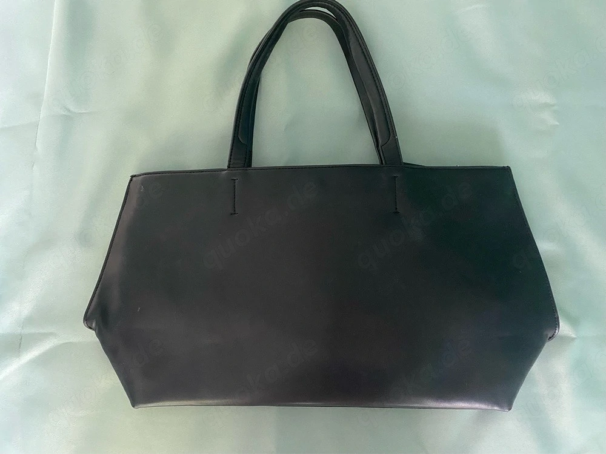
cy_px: 227
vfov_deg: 53.1
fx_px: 455
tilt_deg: -84.3
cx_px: 303
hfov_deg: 67.3
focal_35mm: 26
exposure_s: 1/30
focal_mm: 4.25
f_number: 1.8
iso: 800
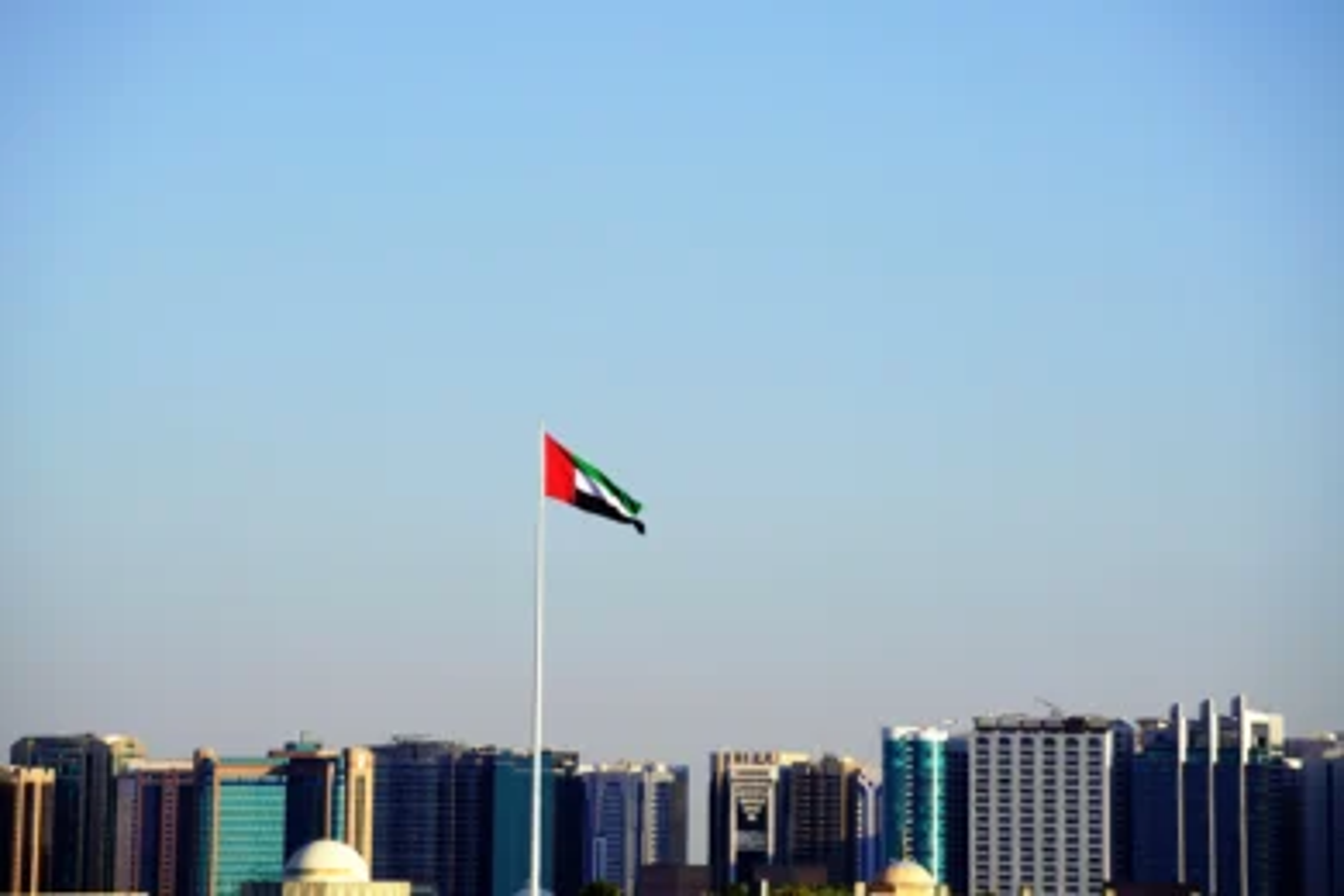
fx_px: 7466
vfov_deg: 6.9
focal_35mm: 200
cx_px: 672
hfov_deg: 10.3
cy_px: 448
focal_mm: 200
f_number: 8
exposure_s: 1/400
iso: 100
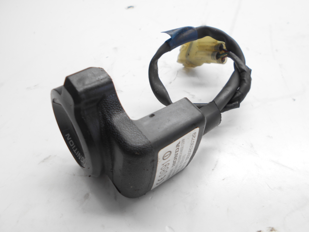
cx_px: 146
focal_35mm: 28
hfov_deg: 63.4
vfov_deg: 49.7
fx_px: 250
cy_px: 123
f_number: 3.2
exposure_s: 1/40
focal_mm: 4.6
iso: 80
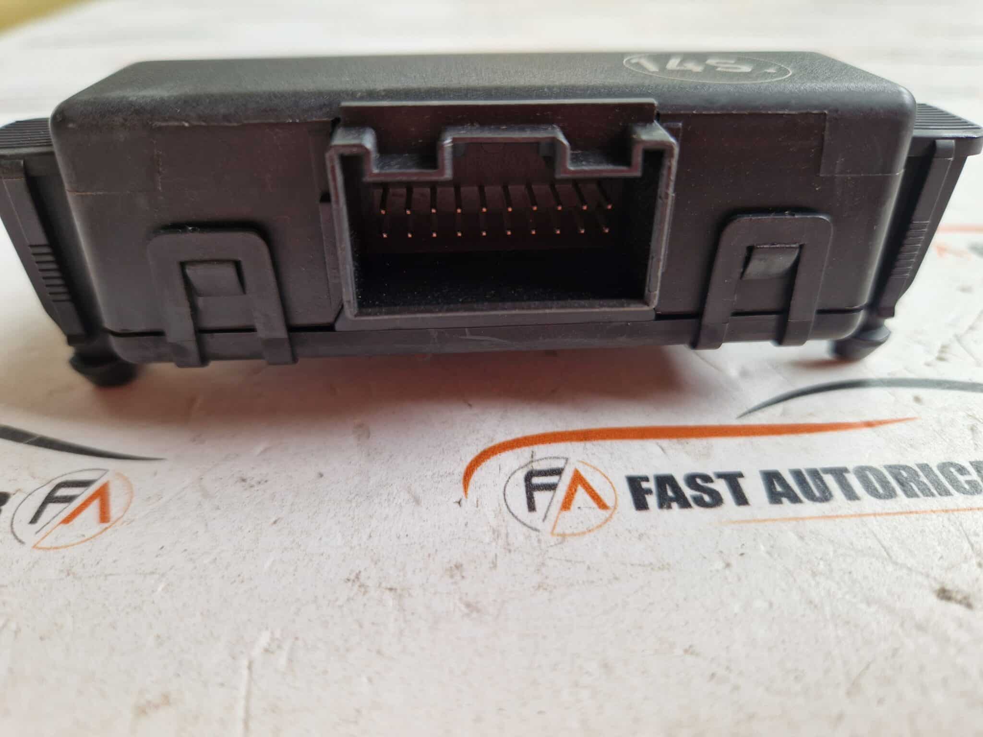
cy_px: 368
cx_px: 492
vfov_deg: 58.9
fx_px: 653
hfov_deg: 73.9
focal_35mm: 23
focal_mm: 5.4
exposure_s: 1/100
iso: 50
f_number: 1.8
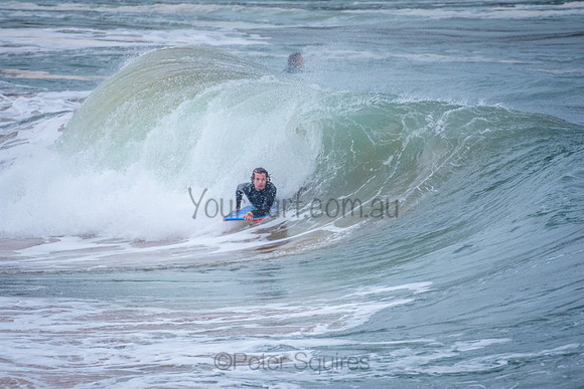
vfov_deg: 1.8
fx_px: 12169
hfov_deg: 2.7
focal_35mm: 750
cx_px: 292
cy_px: 194
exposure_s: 1/1000
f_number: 5.6
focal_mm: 500
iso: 560
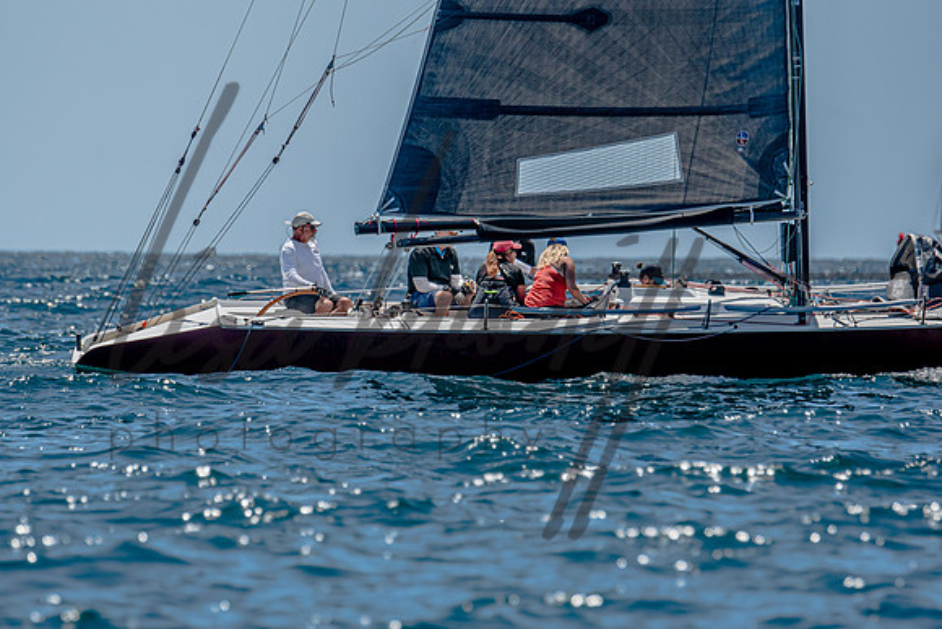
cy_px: 332
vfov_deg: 2.6
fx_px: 13975
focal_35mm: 534
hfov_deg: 3.9
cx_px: 445
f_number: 5.6
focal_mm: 330
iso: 200
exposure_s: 1/2000
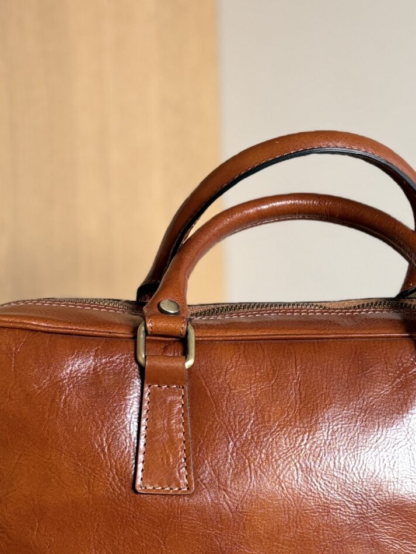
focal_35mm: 70
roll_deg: +1.3
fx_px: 1122
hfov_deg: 20.8
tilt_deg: -13.0
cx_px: 318
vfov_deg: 26.5
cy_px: 534
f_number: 1.6
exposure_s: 1/90
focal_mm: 5.96
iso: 125
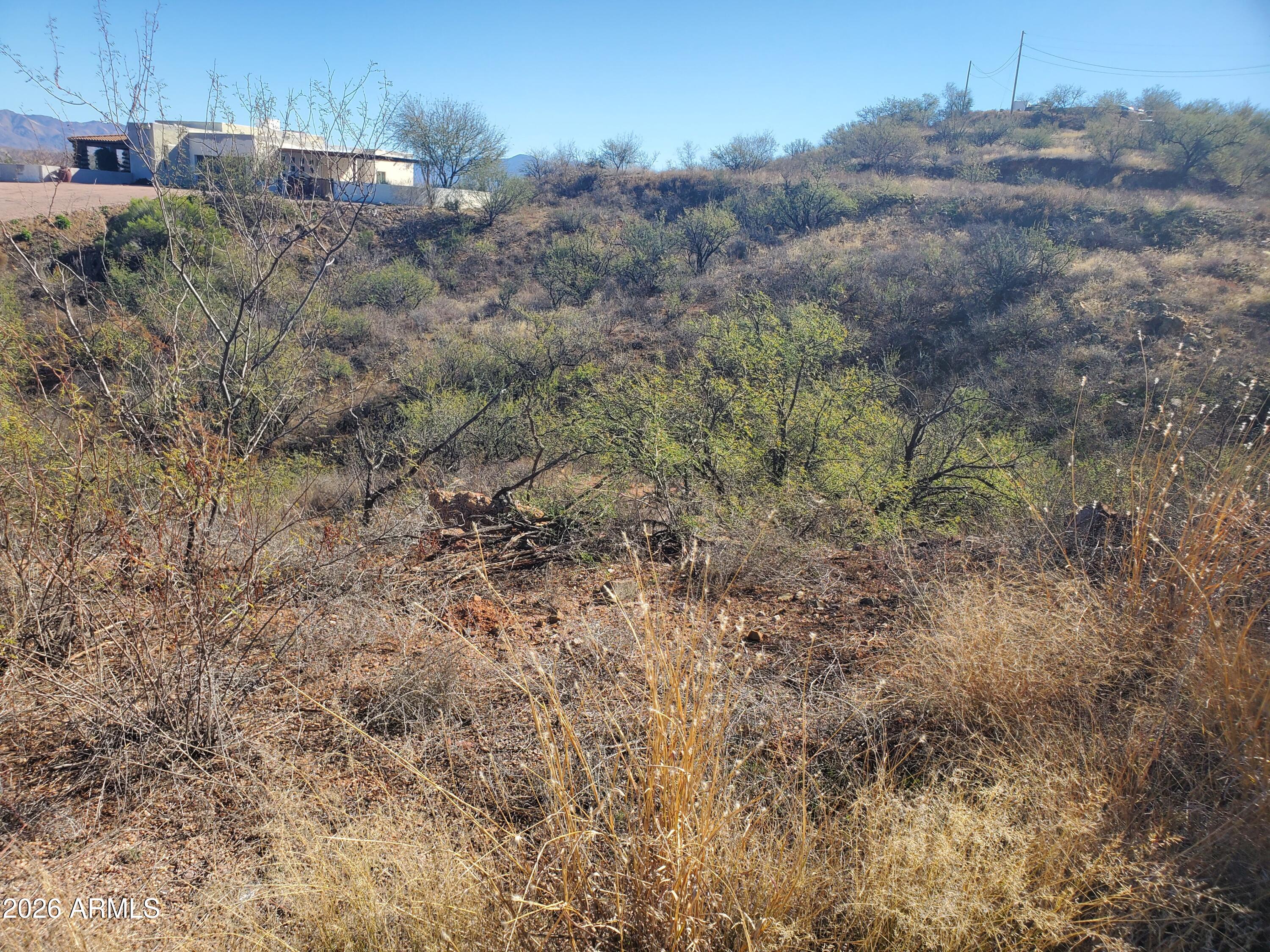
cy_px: 476
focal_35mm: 26
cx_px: 635
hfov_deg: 67.3
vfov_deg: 53.1
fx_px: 954
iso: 50
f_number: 2.4
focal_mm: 4.3
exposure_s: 1/986
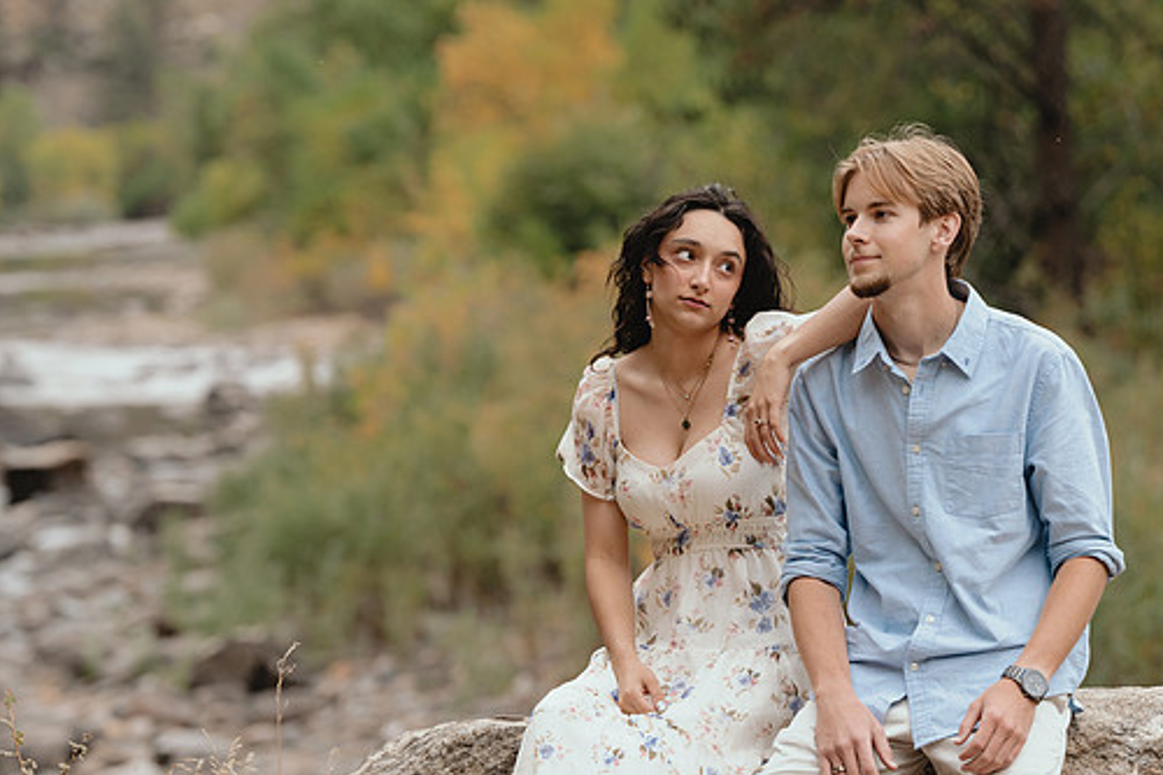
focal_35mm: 144
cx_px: 495
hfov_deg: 14.3
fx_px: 4650
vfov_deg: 9.5
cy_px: 413
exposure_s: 1/250
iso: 320
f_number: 3.5
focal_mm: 124
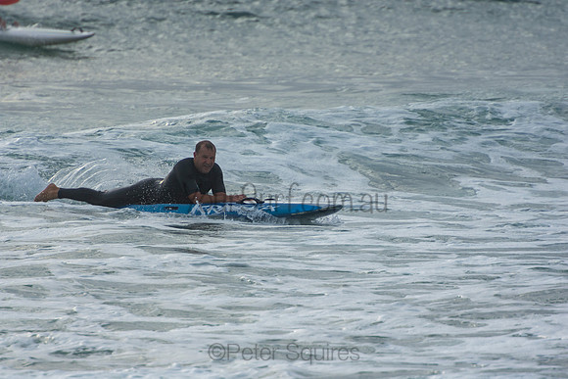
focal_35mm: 600
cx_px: 284
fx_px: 9468
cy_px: 190
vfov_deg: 2.3
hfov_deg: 3.4
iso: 220
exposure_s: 1/1000
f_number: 5.6
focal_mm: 400
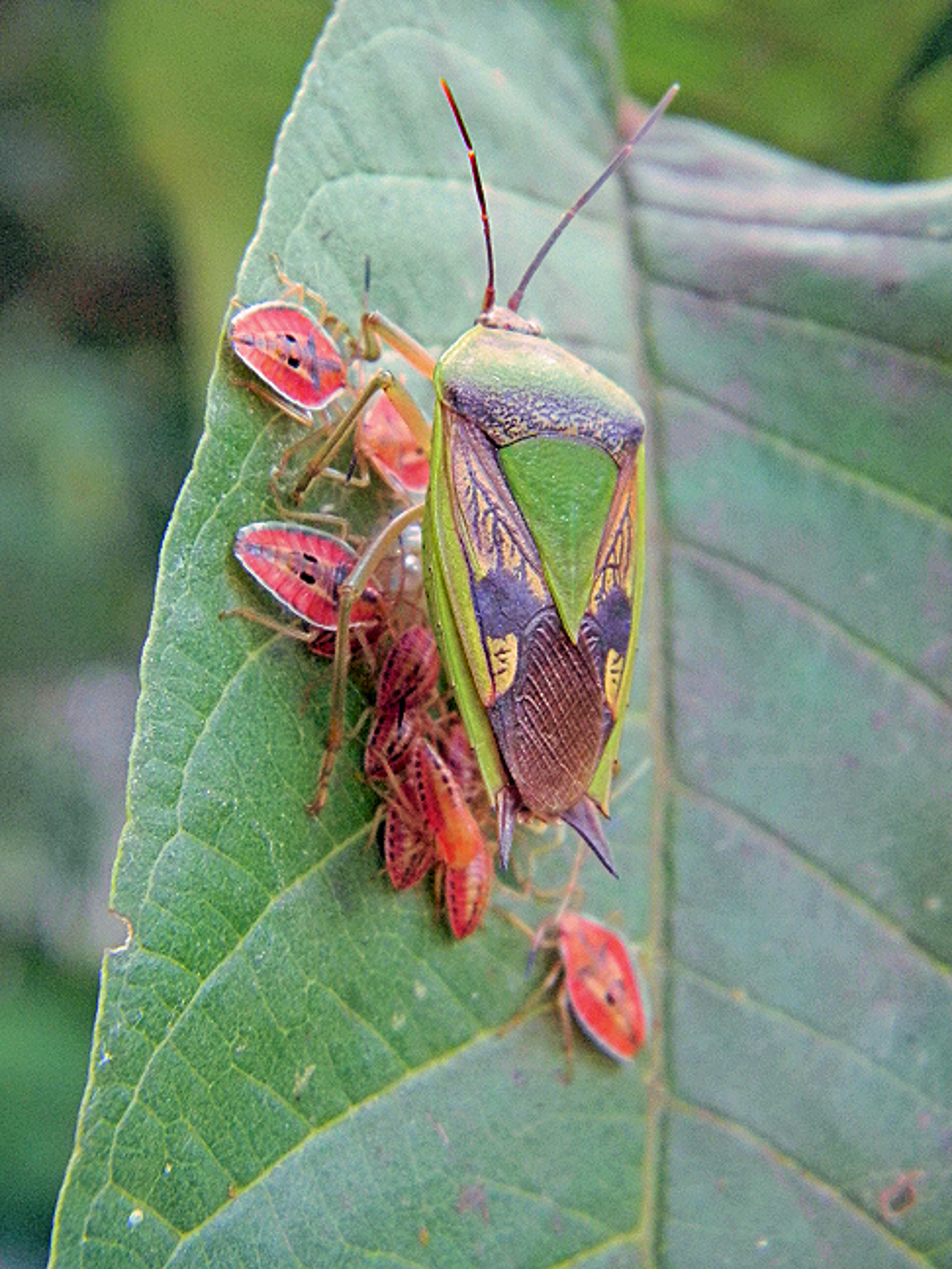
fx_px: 3044
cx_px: 476
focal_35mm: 83
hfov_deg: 17.8
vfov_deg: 23.6
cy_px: 634
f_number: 4.5
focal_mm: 15.1
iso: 200
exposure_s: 1/47.5
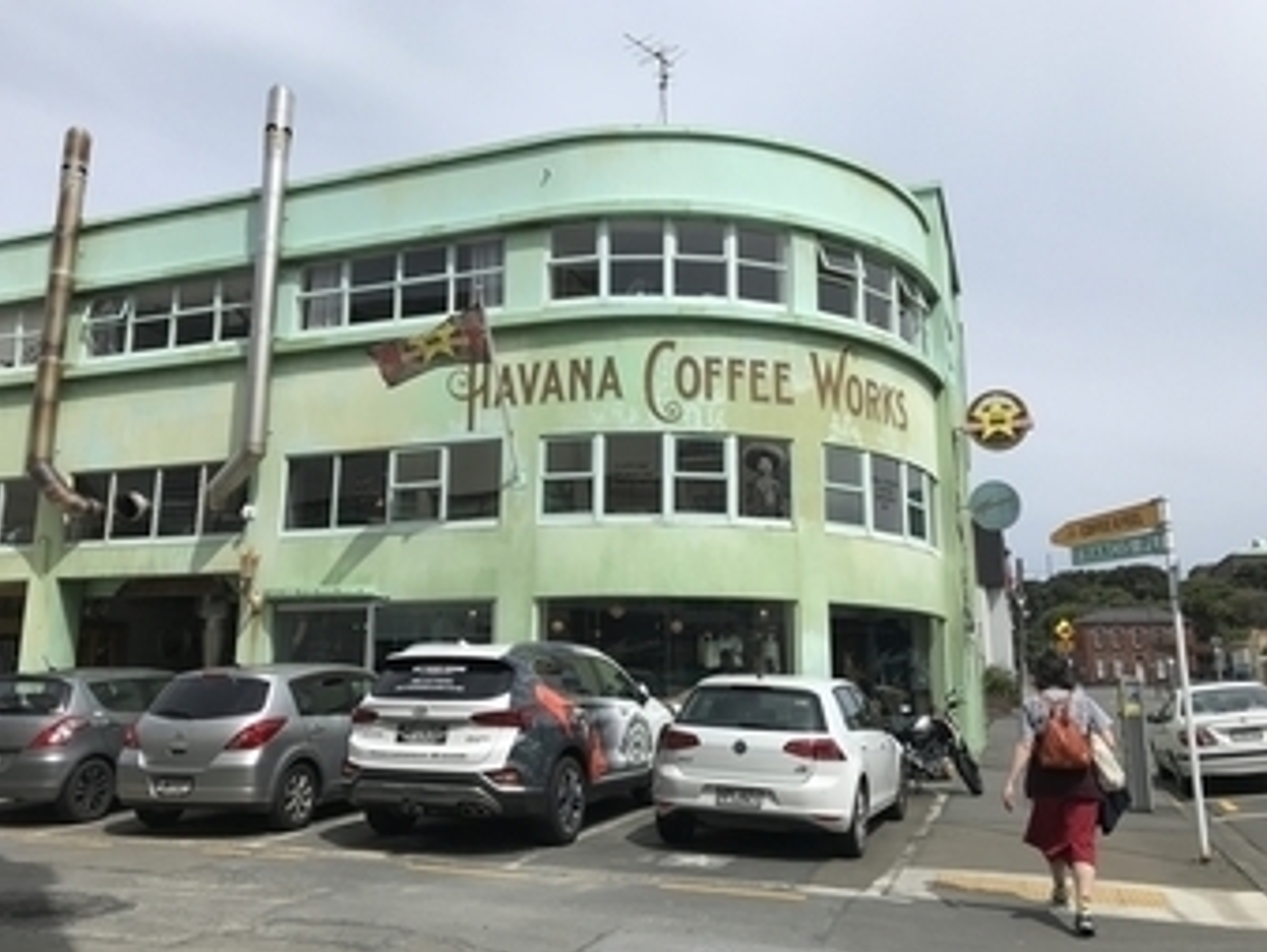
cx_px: 619
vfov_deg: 48.3
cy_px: 478
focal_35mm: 29
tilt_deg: +10.9
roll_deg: -0.1
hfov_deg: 61.6
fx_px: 1062
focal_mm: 3.99
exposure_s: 1/4367
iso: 20
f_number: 1.8
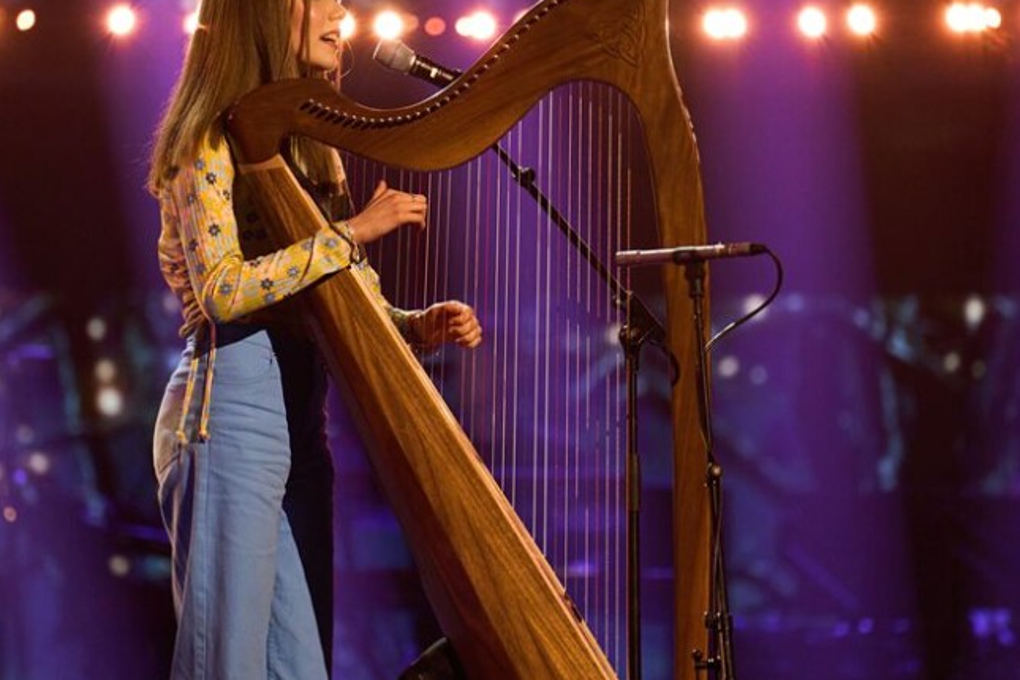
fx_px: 7111
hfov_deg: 8.2
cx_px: 500
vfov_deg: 5.5
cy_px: 307
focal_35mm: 251
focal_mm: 180
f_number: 3.2
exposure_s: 1/250
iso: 3200
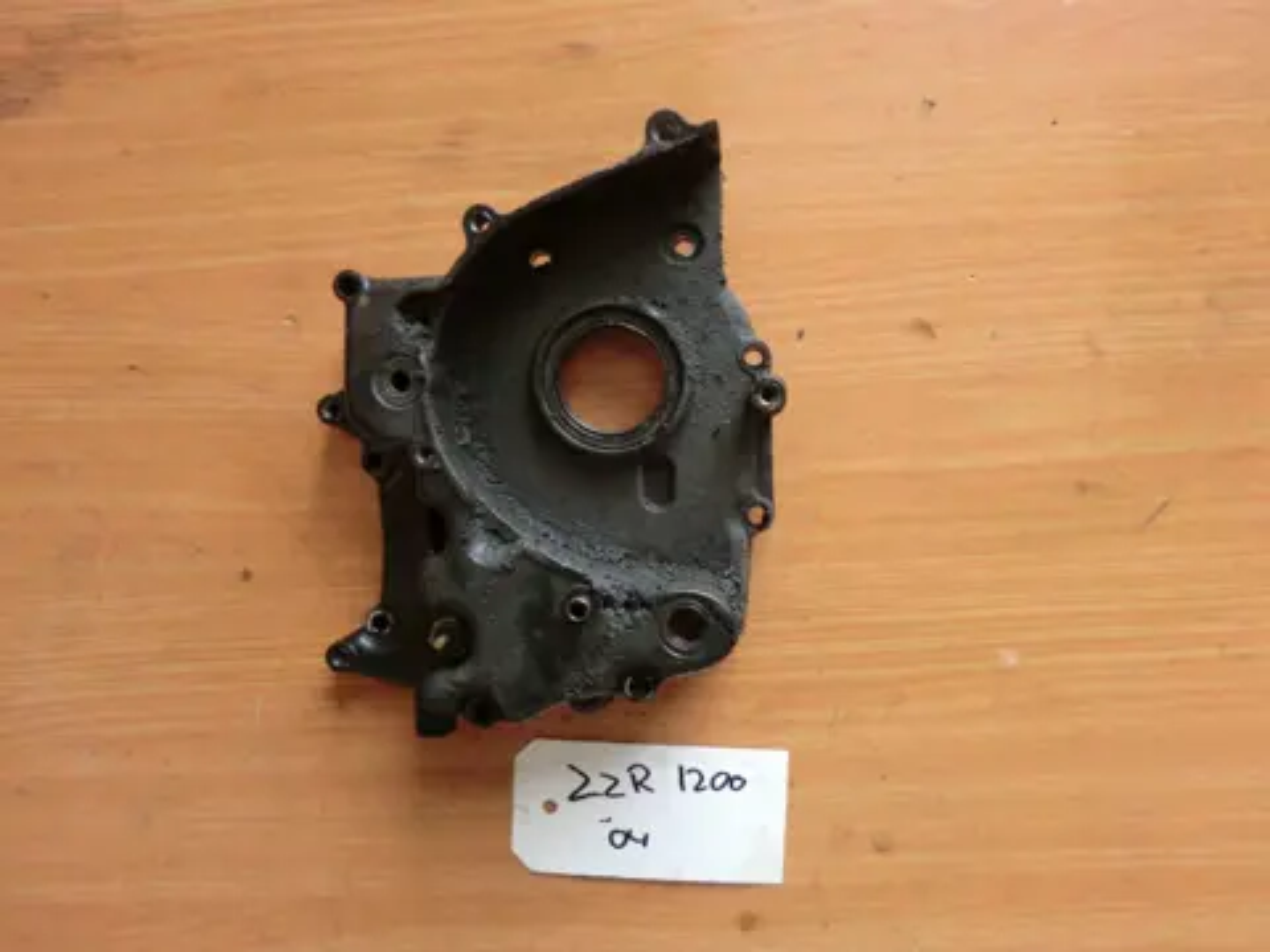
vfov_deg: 51.4
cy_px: 476
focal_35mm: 27
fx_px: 991
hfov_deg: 65.3
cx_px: 635
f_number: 3.2
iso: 100
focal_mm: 4.9
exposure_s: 1/60
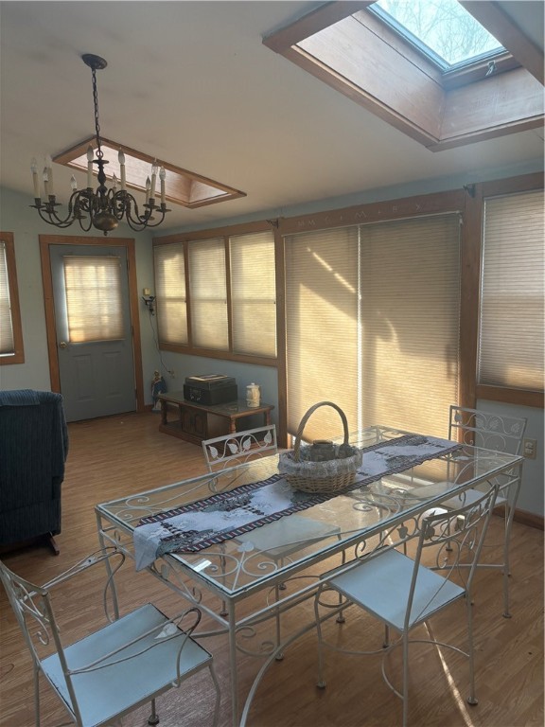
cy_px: 364
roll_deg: +1.5
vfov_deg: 67.3
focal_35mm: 26
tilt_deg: -6.8
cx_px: 272
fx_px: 546
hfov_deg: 53.1
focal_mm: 5.96
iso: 125
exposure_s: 1/81
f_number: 1.6
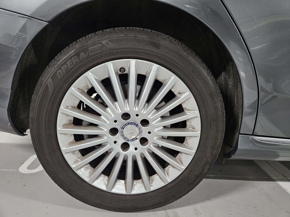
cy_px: 108
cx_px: 145
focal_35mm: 23
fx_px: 193
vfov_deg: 58.9
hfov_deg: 73.9
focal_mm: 5.4
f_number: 1.8
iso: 500
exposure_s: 1/40
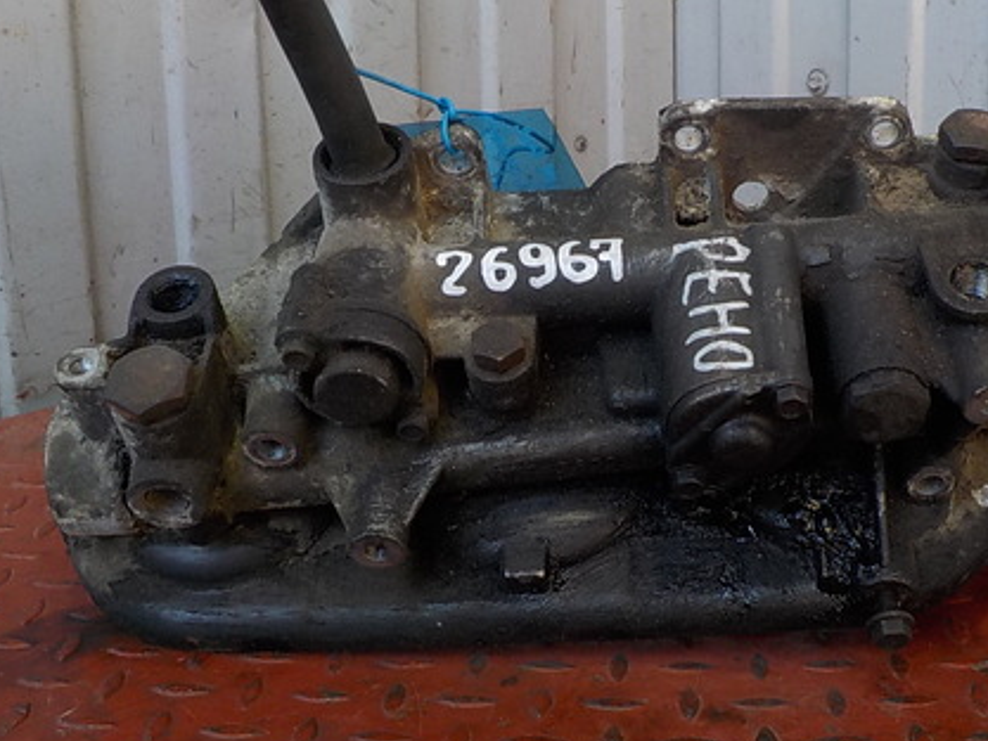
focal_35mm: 46
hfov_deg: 41.1
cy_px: 282
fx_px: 1313
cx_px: 573
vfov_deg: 31.4
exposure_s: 1/50
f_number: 3.3
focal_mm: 4.1
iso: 125
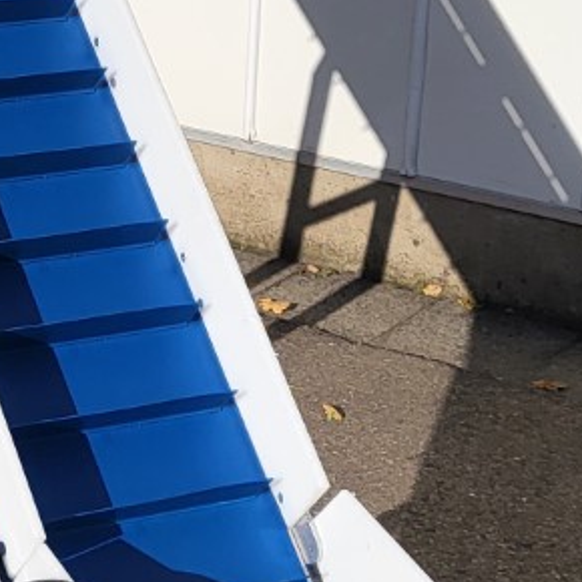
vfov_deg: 15.3
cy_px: 201
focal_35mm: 114
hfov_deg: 14.9
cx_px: -82
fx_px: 2168
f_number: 1.8
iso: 50
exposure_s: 1/8577
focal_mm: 4.25
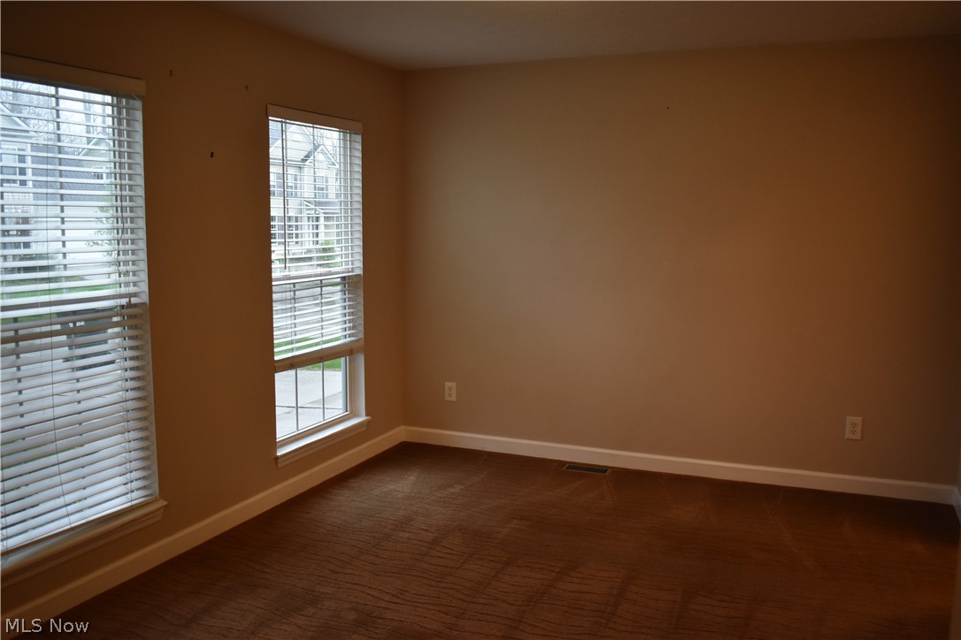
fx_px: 801
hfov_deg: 61.9
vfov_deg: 43.6
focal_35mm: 30
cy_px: 320
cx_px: 480
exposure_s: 1/125
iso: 800
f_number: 3.8
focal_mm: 20
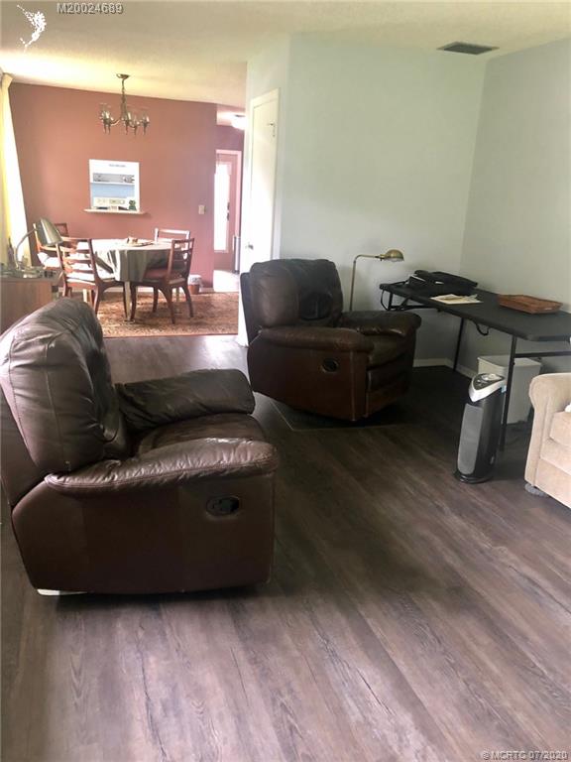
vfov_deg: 63.4
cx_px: 286
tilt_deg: -15.7
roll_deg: -3.9
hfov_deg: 49.7
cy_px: 381
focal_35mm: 28
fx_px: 616
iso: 100
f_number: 1.8
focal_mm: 3.99
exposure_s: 1/9
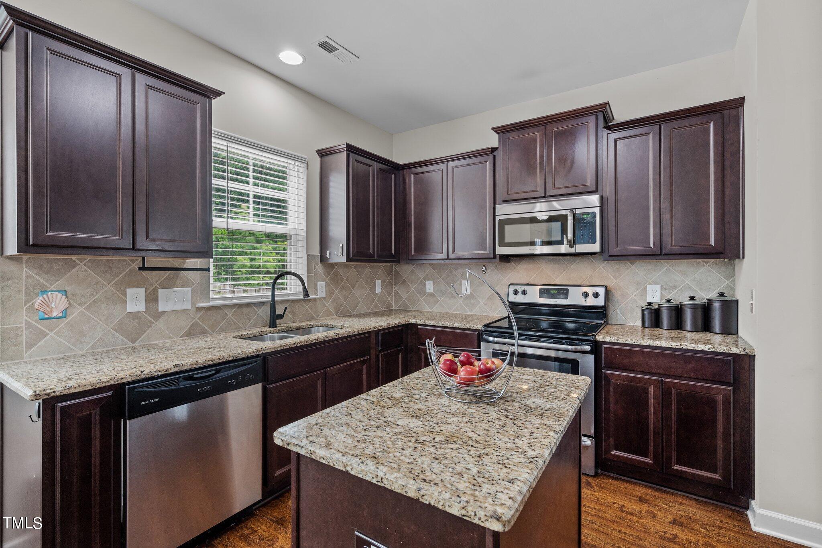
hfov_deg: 96.7
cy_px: 274
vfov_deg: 73.7
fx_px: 365
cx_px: 411
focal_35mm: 16
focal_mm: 16
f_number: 8
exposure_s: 1
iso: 400
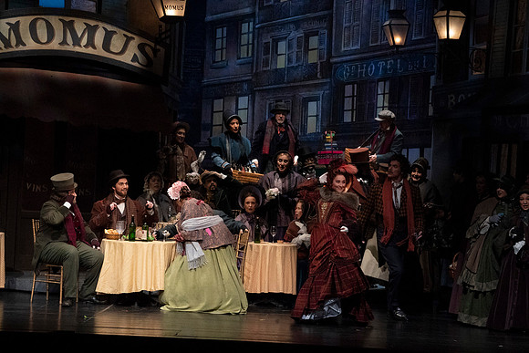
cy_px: 176
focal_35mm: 144
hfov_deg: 14.2
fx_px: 2116
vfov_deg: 9.5
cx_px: 264
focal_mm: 144
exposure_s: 1/400
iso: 16000
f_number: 13
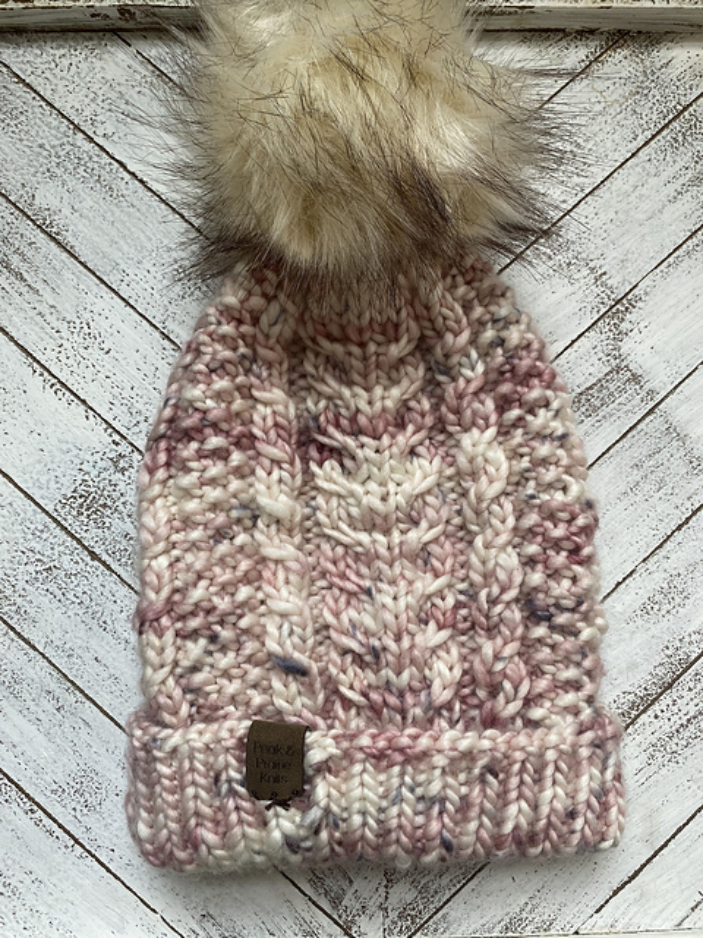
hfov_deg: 53.1
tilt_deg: -84.3
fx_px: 704
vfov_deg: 67.3
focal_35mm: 26
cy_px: 469
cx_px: 352
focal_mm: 4.25
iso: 80
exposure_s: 1/120
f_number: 1.8
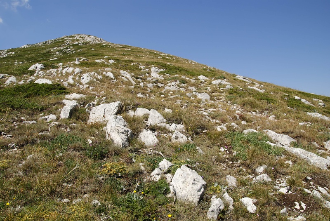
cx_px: 165
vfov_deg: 48.1
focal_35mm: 27
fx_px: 248
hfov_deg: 67.3
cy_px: 110
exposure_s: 1/125
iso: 100
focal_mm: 18
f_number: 10
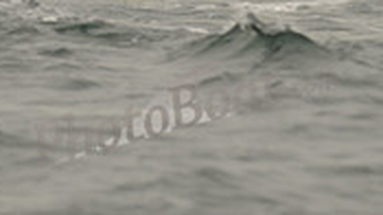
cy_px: -194
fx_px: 10551
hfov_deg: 2.1
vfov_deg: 1.2
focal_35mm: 1040
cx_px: -81
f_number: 4.5
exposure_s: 1/800
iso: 200
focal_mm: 200
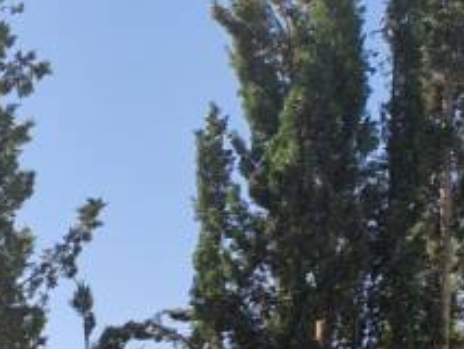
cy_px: 722
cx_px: -635
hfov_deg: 13.4
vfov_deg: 11.9
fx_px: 1476
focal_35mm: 110
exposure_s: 1/1084
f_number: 1.8
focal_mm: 5.4
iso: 50
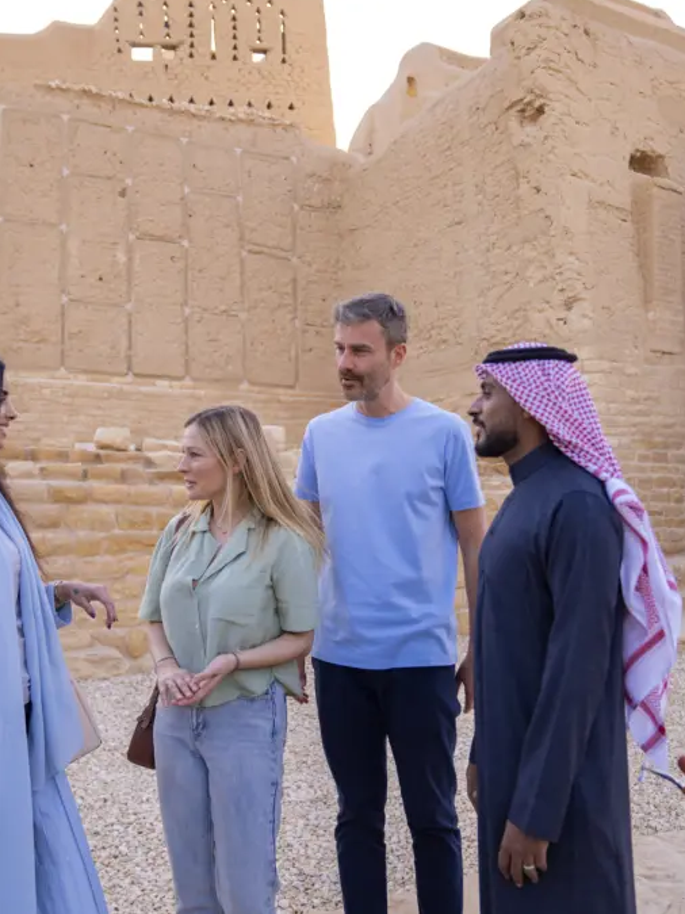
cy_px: 453
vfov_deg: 52.6
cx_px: 341
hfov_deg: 40.7
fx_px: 924
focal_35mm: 35
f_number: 2.8
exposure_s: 1/800
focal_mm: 24
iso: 400
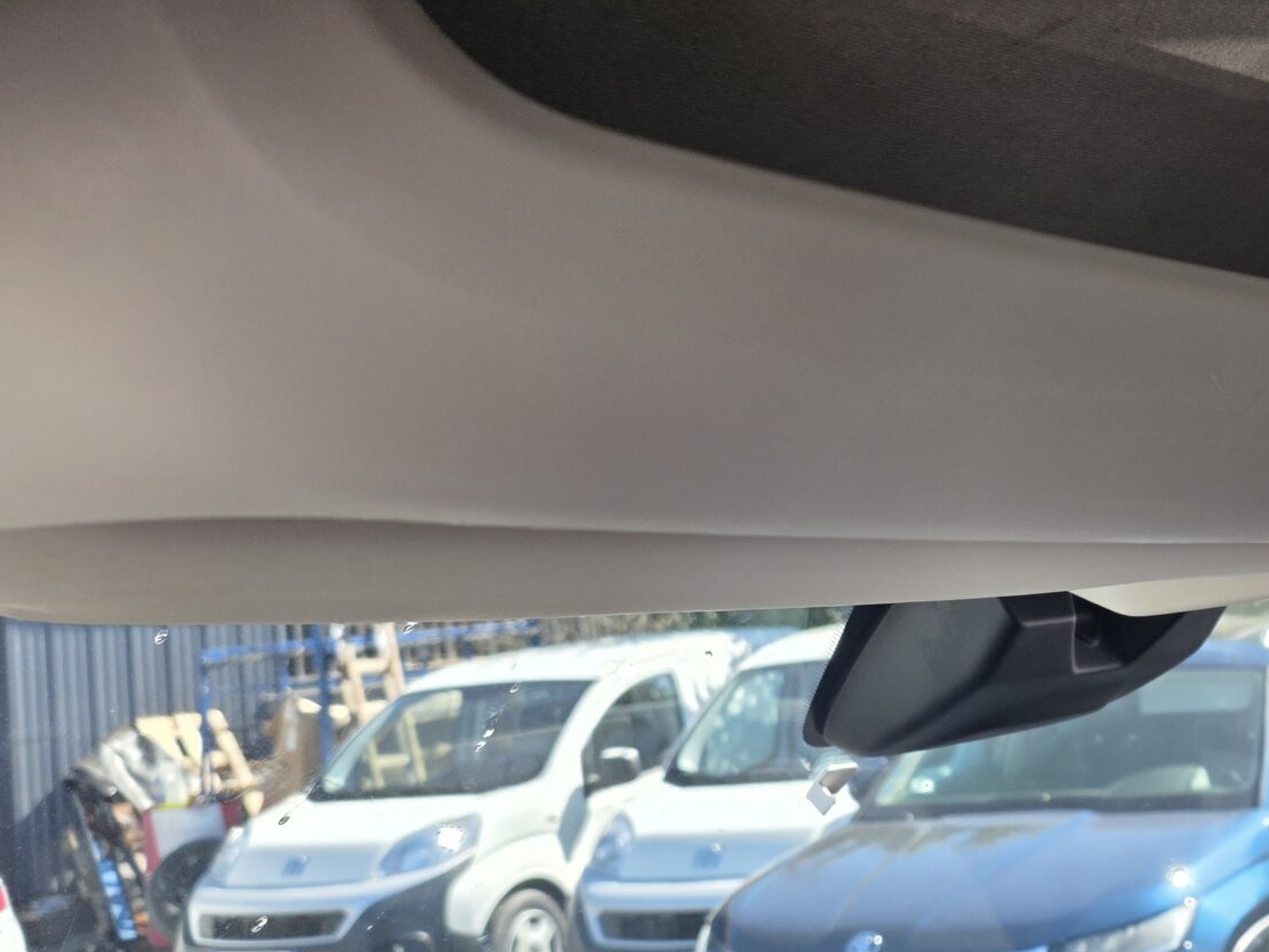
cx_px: 1152
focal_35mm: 53
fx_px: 1943
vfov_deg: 27.5
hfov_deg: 34.1
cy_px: 435
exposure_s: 1/359
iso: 25
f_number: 1.7
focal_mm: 6.25
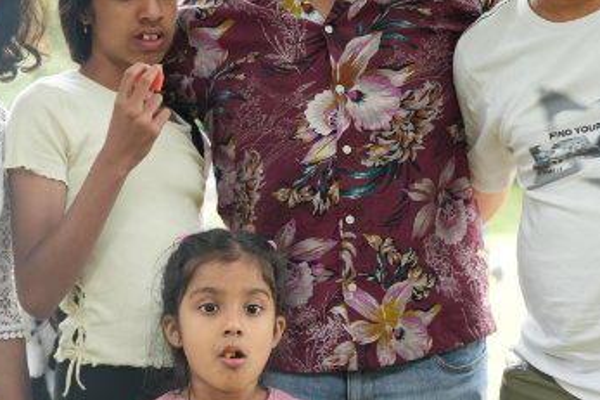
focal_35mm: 107
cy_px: 200
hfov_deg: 19.0
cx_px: 389
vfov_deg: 12.8
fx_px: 1785
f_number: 2.8
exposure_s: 1/160
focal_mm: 36.4
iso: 400
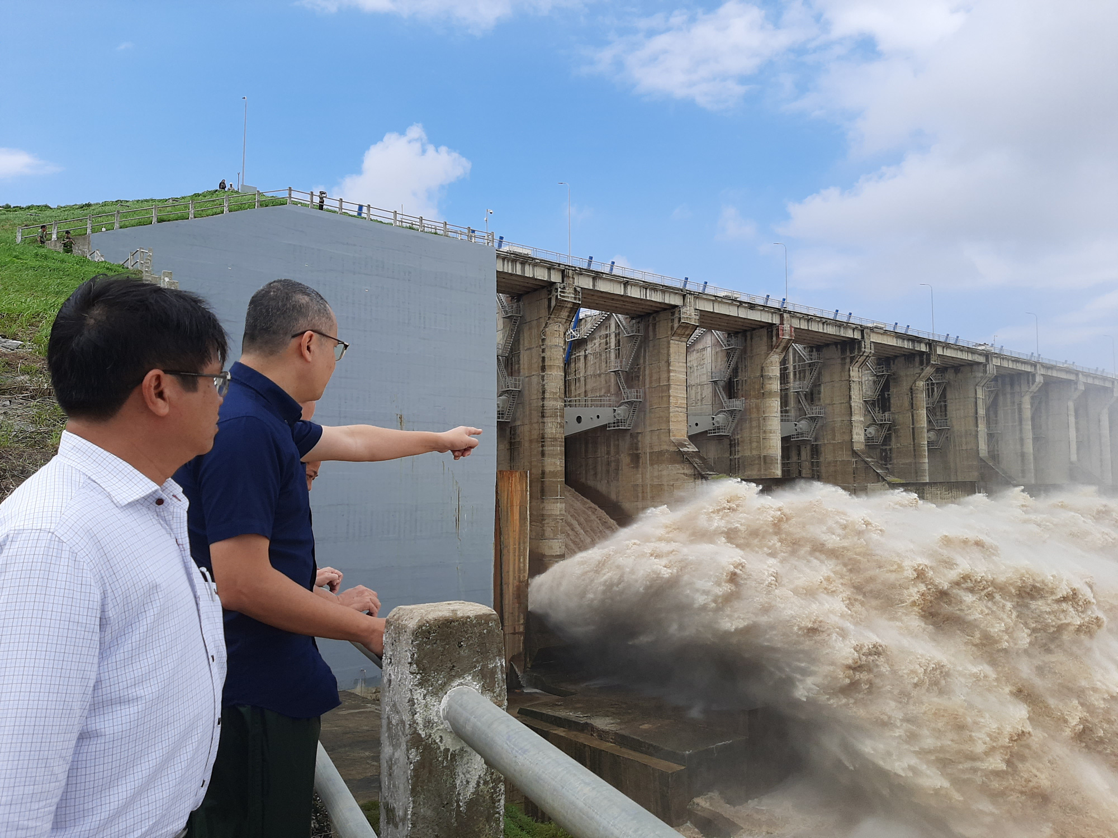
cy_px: 419
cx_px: 559
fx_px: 872
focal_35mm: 27
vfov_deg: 51.4
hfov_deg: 65.3
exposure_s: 1/2451
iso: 40
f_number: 1.7
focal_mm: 3.93
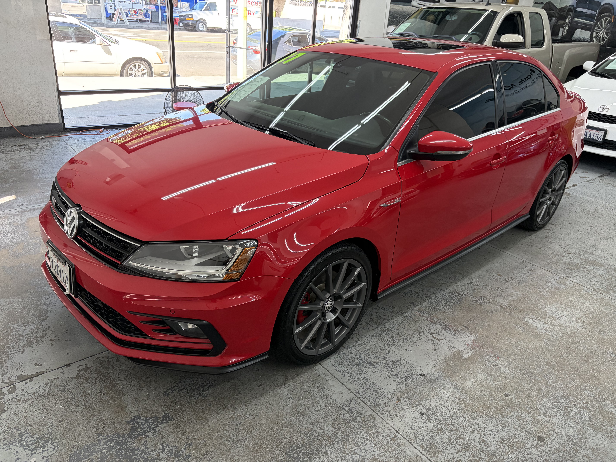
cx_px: 308
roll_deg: -4.6
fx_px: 463
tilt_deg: -24.6
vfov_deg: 53.1
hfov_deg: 67.3
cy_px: 231
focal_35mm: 26
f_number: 1.6
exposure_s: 1/120
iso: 160
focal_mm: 5.96
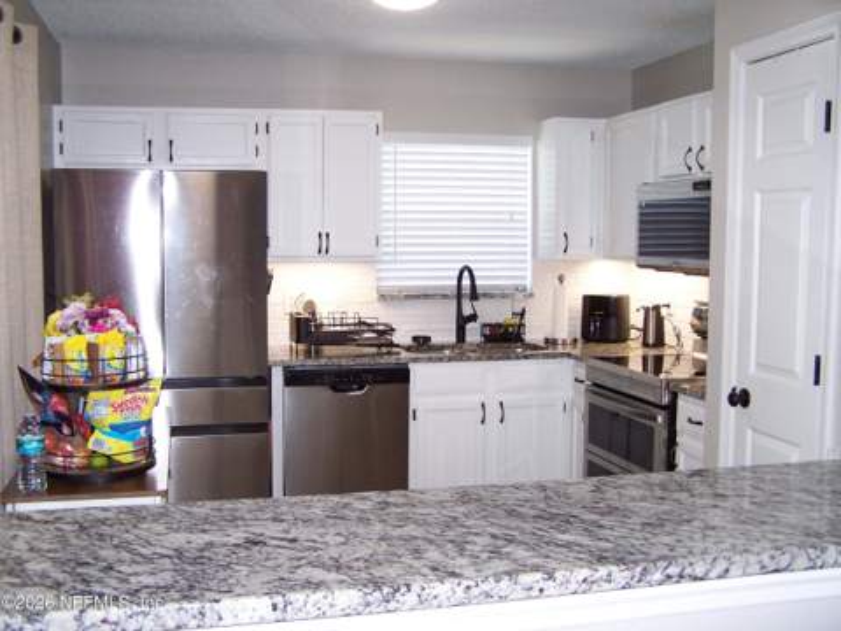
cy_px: 316
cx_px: 420
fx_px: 923
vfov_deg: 37.7
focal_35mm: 38
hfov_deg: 49.0
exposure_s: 1/60
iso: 140
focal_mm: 6.3
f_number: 2.8
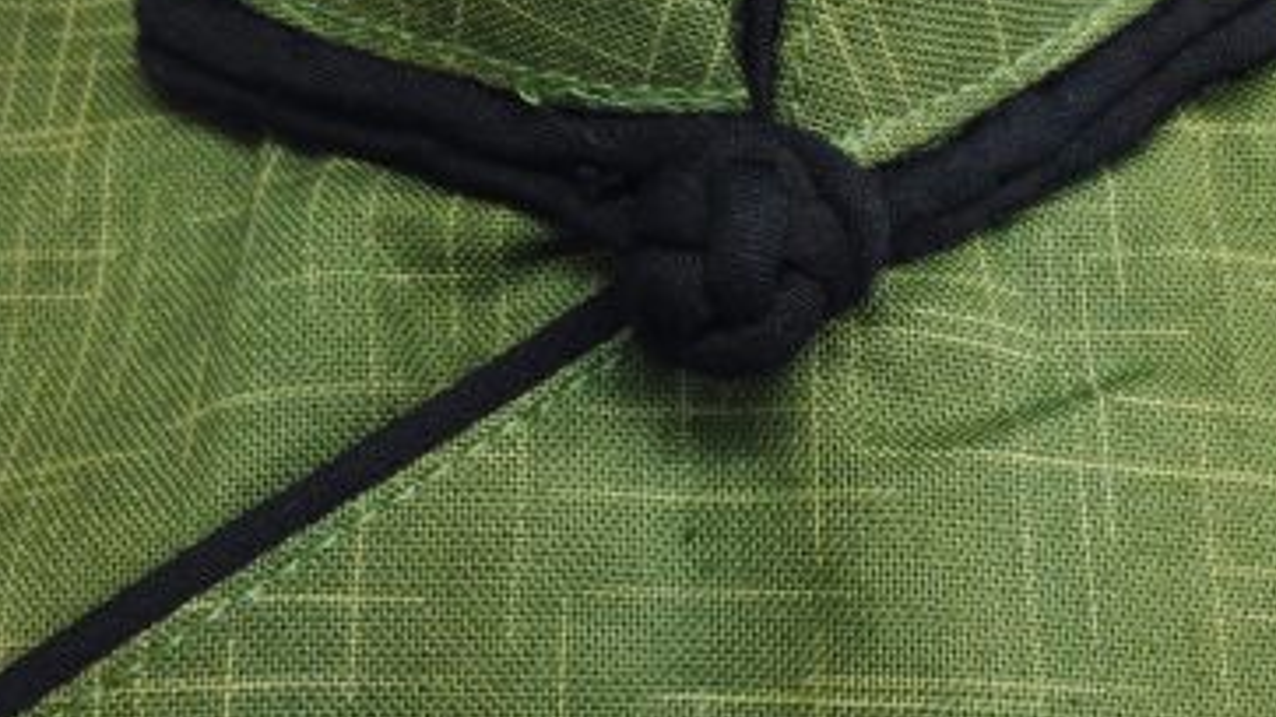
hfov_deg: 31.8
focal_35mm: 66
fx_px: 2233
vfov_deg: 18.2
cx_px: 793
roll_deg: +2.2
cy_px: 330
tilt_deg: -14.6
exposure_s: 1/30
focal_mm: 4.12
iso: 100
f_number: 2.4
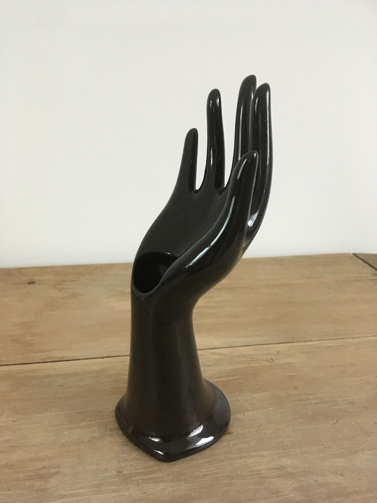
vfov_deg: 61.7
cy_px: 252
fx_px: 421
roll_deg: -3.5
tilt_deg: -20.4
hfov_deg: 48.2
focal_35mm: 29
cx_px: 188
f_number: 2.2
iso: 320
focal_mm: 4.15
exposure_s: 1/17
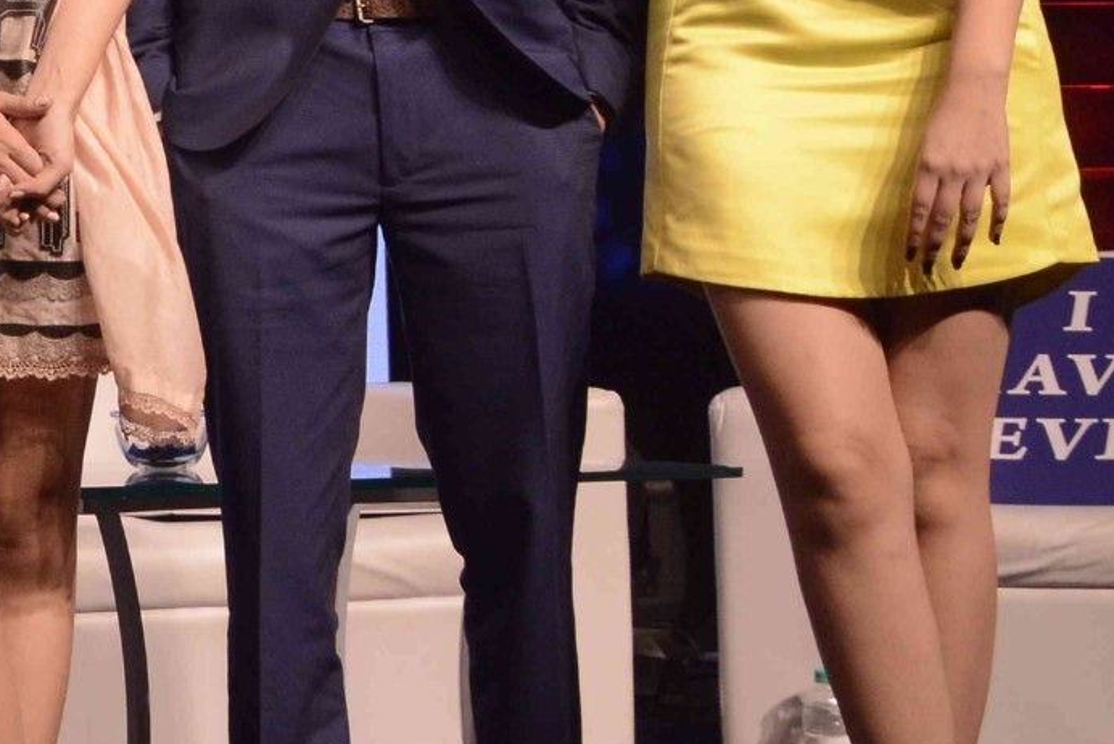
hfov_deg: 15.5
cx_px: -377
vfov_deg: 10.9
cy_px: 42
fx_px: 3869
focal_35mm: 125
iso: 800
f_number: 8
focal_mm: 24
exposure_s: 1/160
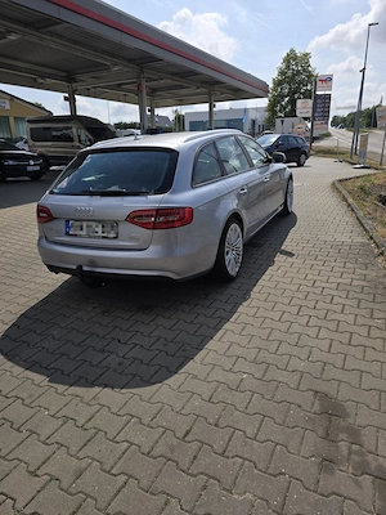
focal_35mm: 23
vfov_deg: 73.9
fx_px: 342
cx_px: 193
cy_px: 258
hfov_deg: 58.9
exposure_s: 1/1429
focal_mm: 6.3
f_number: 1.7
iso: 12
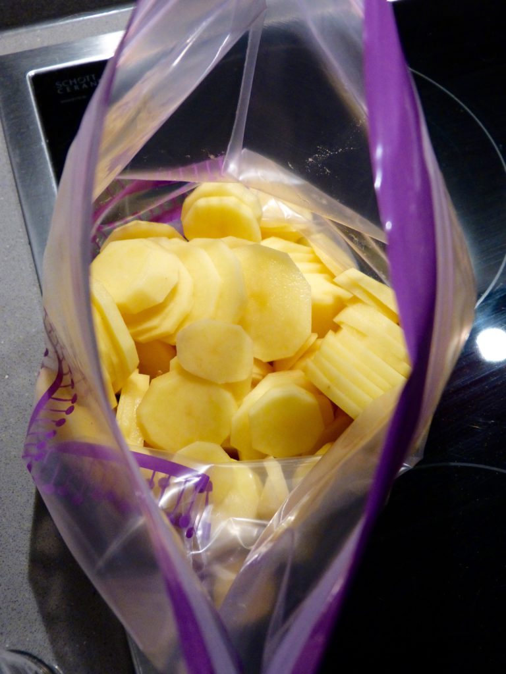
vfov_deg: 47.9
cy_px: 337
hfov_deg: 36.8
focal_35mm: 39
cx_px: 253
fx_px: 760
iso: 400
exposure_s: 1/60
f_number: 3.1
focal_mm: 6.7
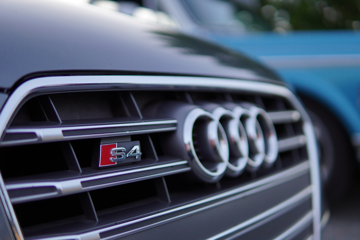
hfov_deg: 43.6
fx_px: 450
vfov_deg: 29.9
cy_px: 120
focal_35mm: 45
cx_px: 180
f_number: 1.4
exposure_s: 1/1250
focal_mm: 30
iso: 500
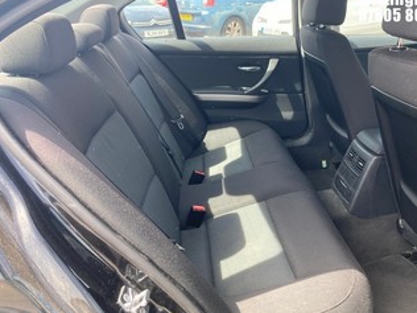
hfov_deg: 58.3
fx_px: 373
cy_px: 162
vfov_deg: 45.4
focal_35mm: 31
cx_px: 223
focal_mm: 3.99
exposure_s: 1/121
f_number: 1.8
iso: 25
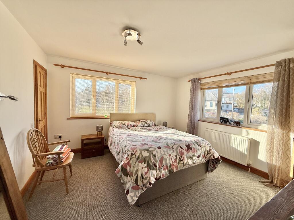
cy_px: 110
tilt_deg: -2.4
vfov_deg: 85.7
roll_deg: -1.7
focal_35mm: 14
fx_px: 119
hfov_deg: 102.1
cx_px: 147
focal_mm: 2.22
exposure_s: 1/271
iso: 64
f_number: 2.2
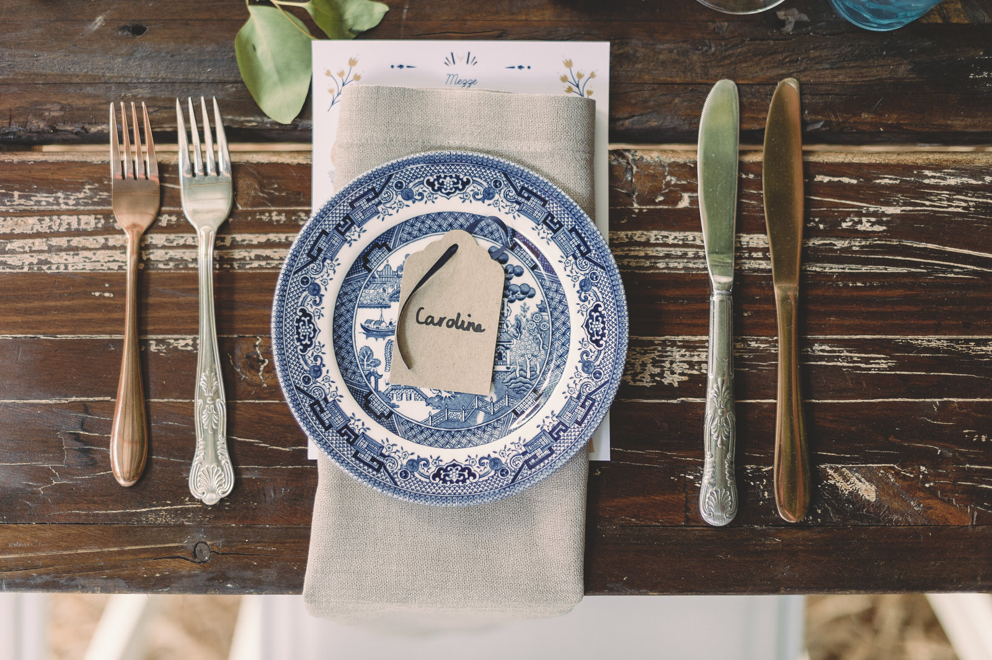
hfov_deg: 39.6
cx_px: 496
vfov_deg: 27.0
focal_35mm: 50
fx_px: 1377
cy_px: 330
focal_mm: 50
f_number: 2
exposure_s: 1/400
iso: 500
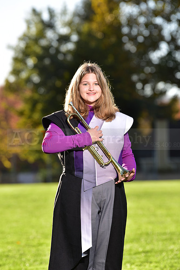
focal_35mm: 200
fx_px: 1499
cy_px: 135
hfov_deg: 6.9
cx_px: 90
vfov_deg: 10.3
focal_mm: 200
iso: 80
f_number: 5
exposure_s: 1/250
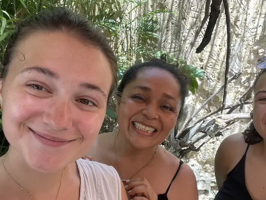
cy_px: 133
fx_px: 254
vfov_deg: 42.4
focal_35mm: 33
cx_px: 155
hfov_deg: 55.1
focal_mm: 2.71
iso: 50
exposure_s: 1/121
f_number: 2.2
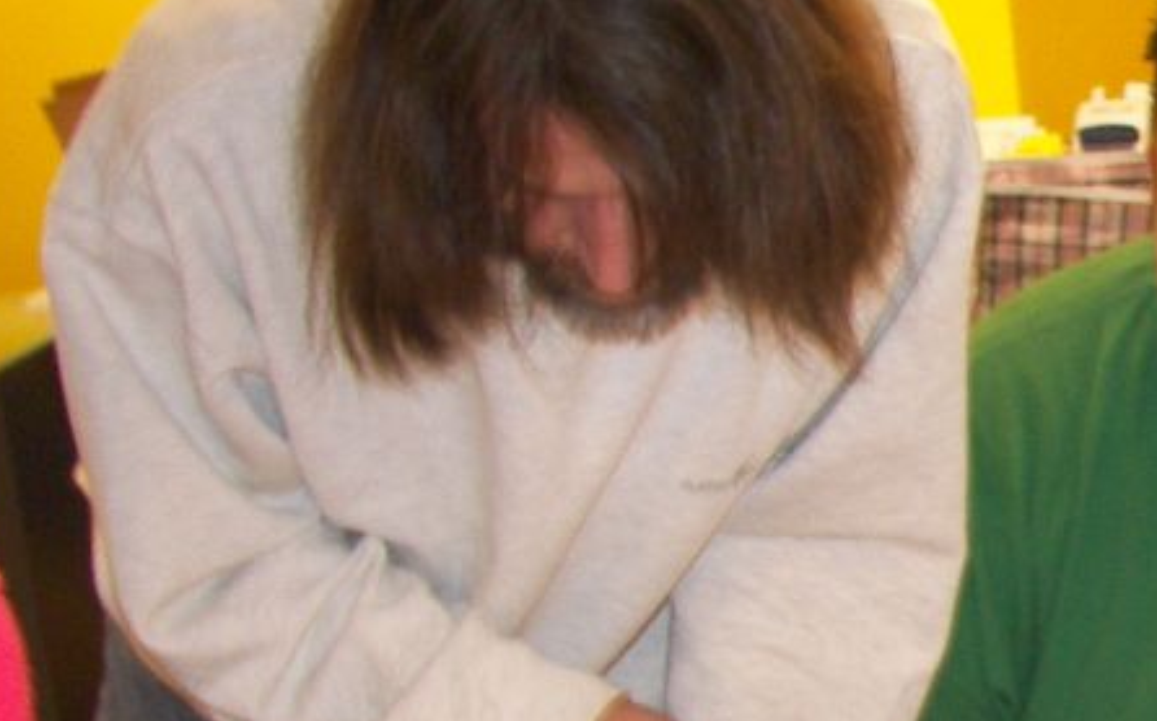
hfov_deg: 17.2
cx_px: 1645
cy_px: 677
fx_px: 3497
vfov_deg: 11.7
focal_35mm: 111
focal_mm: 6
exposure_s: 1/30
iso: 100
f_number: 2.8
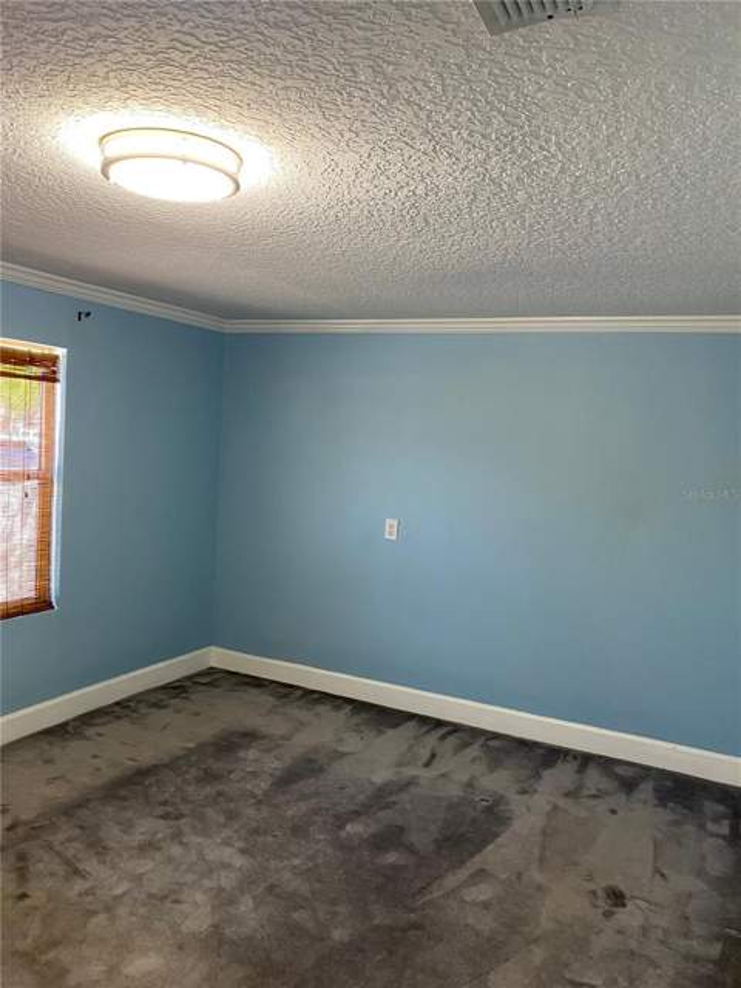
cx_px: 370
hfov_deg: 53.1
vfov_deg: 67.3
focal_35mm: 26
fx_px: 742
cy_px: 494
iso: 160
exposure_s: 1/60
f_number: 1.8
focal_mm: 4.25
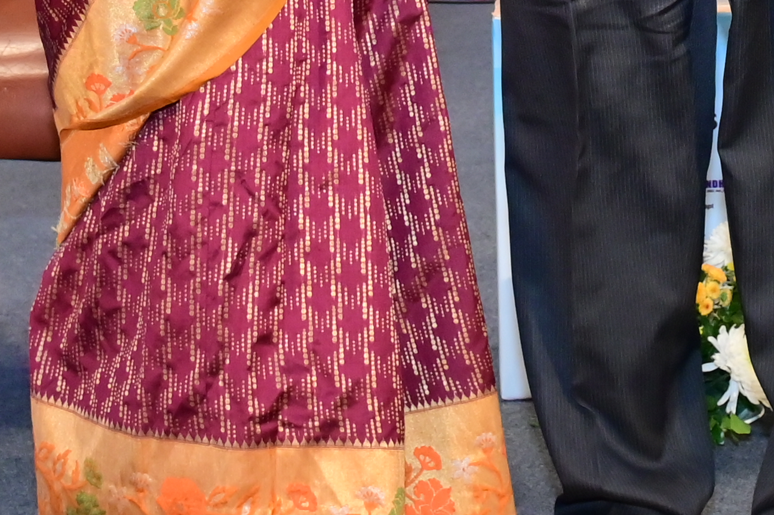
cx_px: 784
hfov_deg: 14.4
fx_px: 3008
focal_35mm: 140
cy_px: -518
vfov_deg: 9.2
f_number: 6.3
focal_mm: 30
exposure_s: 1/125
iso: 1600
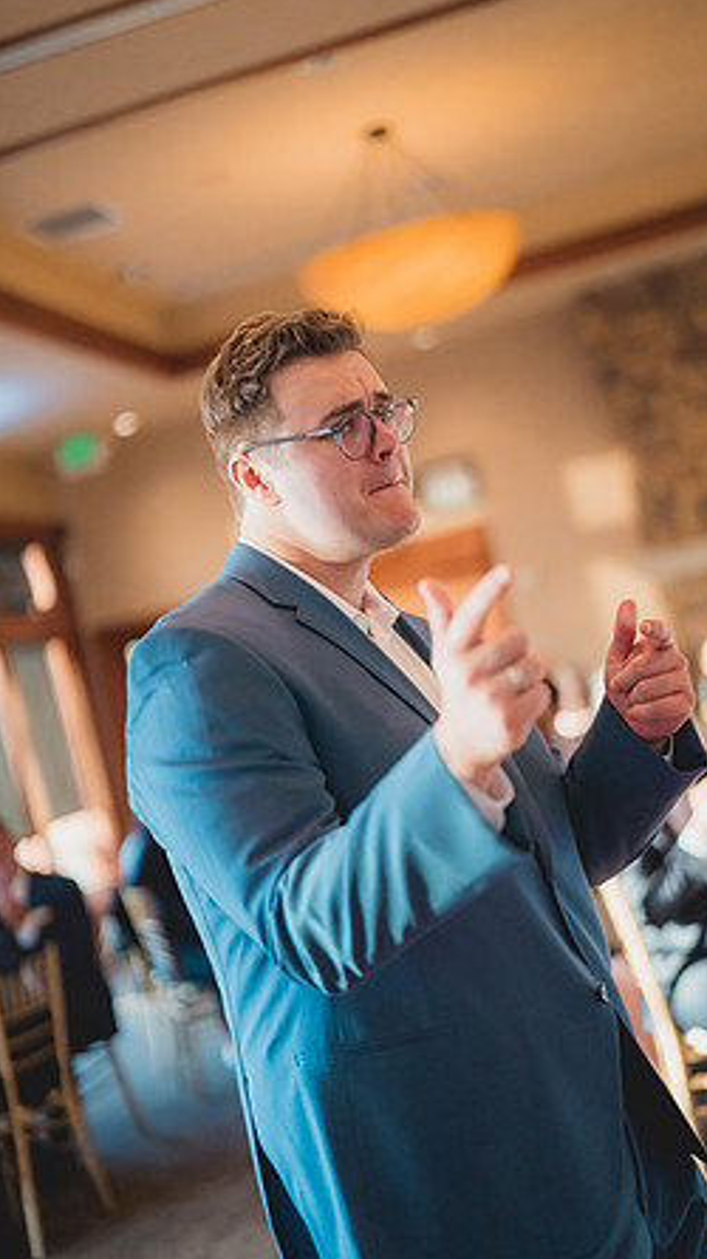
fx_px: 1768
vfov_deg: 39.2
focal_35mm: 53
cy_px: 631
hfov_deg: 22.6
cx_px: 399
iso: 1250
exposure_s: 1/2000
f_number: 1.4
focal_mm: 50
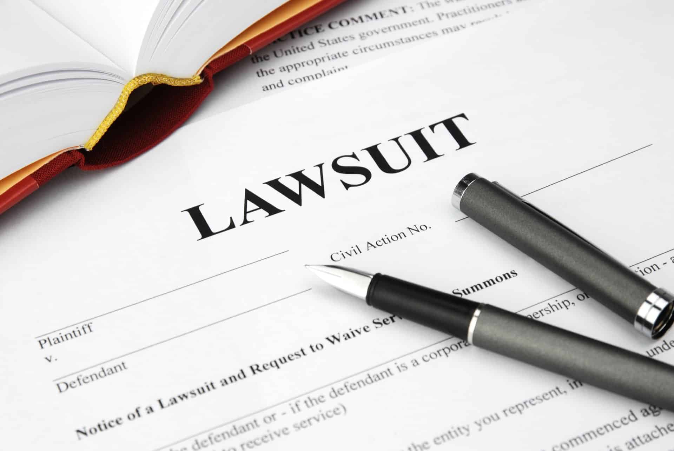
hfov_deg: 21.9
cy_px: 226
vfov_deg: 14.7
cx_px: 337
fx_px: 1743
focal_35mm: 93
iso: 100
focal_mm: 62
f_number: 11
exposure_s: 1/15
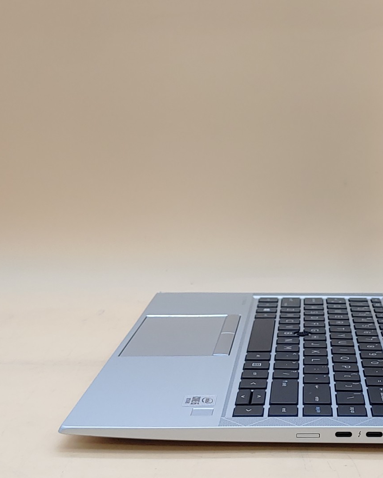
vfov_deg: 29.6
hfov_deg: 23.5
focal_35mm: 64
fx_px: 907
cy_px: 239
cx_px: 301
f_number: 1.8
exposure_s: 1/120
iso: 50
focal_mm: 4.36
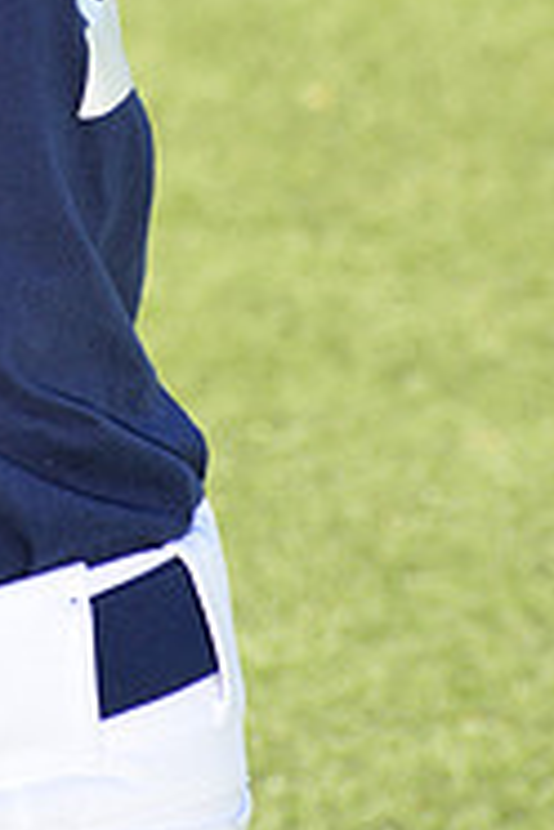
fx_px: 12256
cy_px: -321
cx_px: -293
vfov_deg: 3.9
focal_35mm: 531
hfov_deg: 2.6
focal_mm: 170
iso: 250
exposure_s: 1/250
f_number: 11
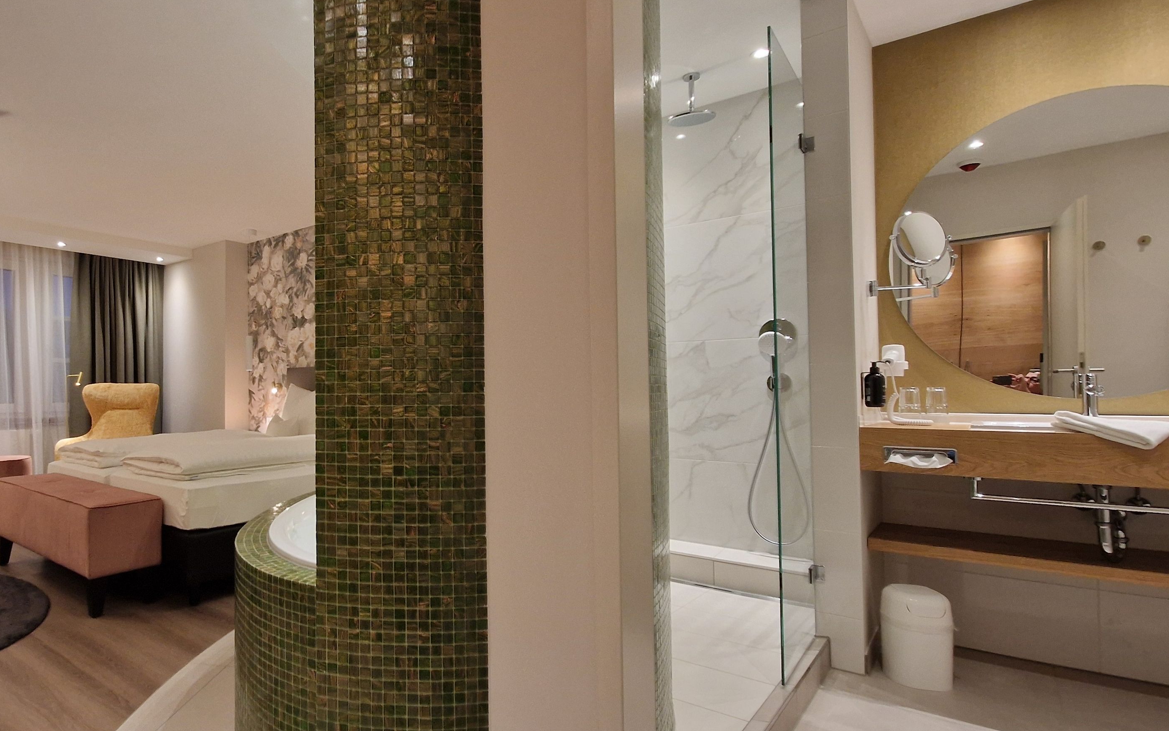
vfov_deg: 62.2
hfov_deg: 84.7
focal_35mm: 19
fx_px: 605
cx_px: 382
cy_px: 365
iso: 250
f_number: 2.2
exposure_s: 1/50
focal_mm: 2.2
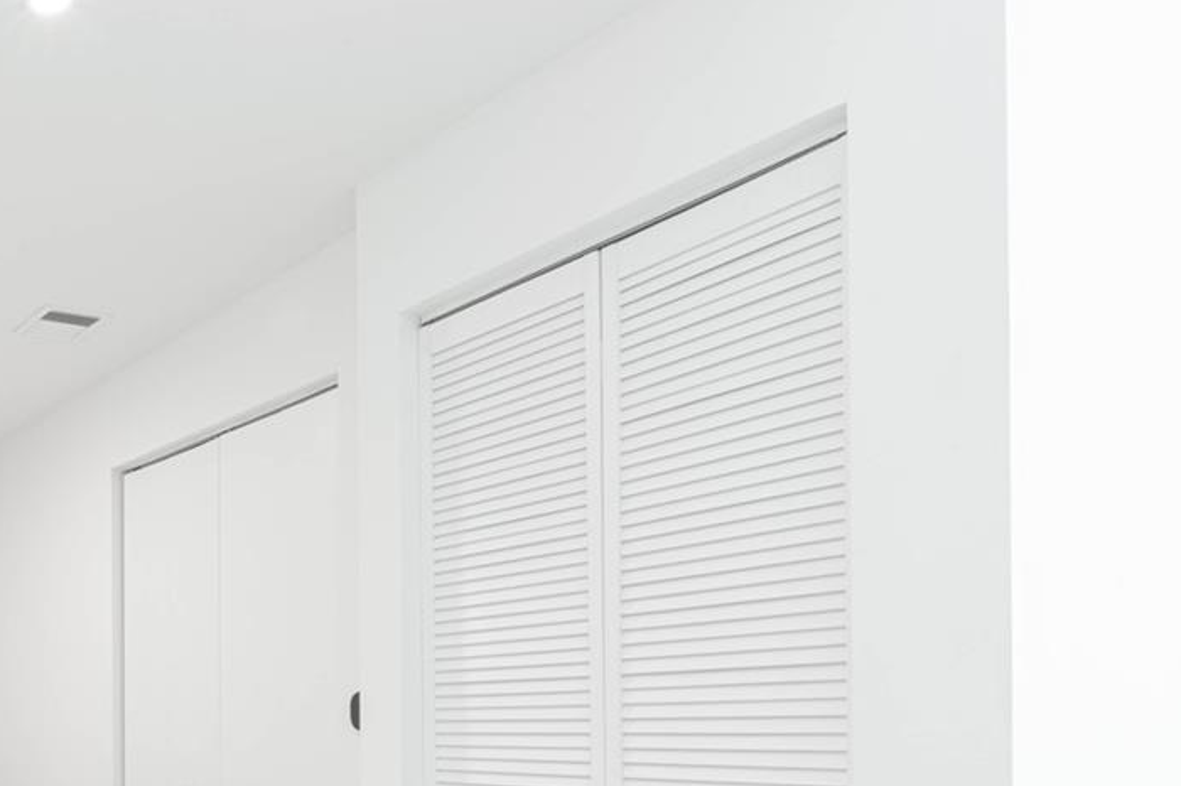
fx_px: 1049
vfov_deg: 38.3
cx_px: -64
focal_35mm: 32
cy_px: 705
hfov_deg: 46.4
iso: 400
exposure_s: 1/6
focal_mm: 14
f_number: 11
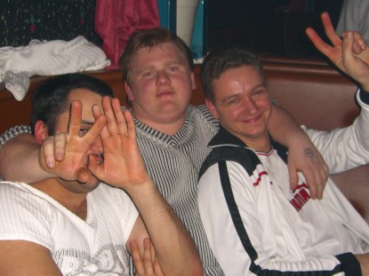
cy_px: 167
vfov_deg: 26.5
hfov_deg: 34.9
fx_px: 586
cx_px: 178
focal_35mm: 55
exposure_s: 1/60
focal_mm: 7.9
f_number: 2.8
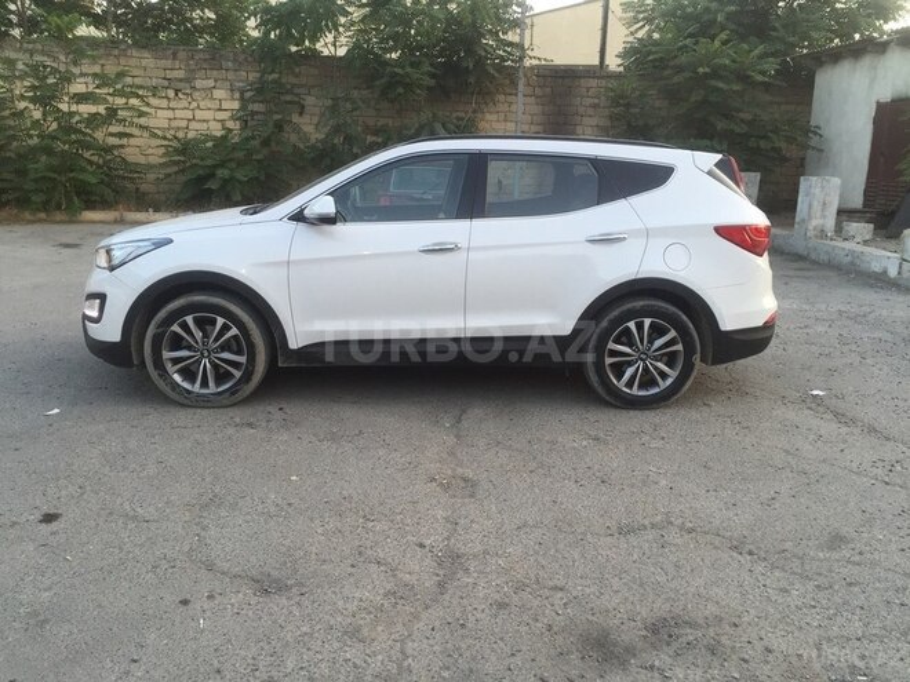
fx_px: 762
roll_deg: -1.5
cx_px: 455
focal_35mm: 29
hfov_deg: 61.7
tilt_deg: -9.6
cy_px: 341
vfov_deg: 48.2
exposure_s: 1/100
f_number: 2.2
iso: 50
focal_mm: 4.15
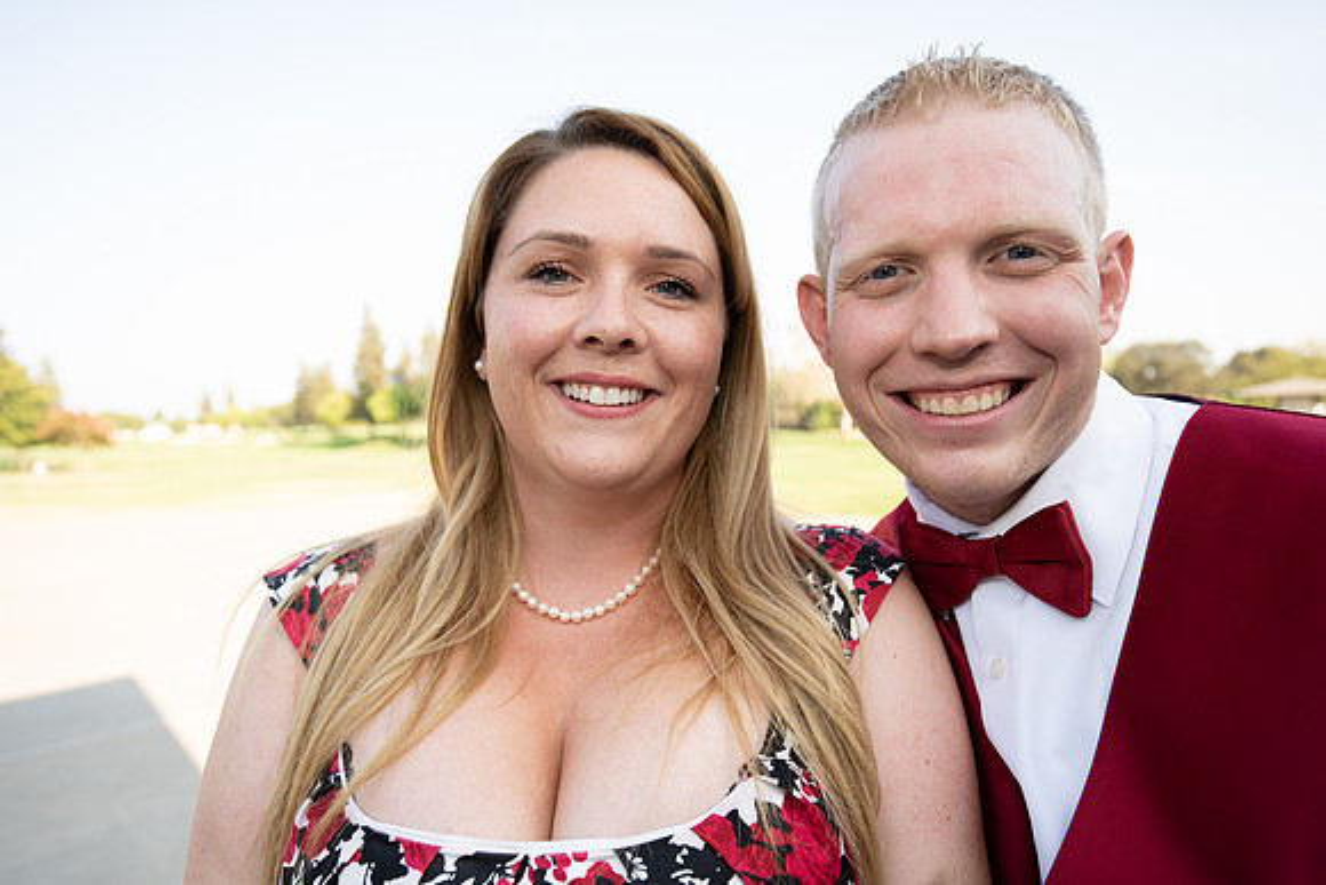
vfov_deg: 57.3
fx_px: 810
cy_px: 442
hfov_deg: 78.6
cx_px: 663
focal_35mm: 22
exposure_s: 1/250
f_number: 4
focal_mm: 22
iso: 200
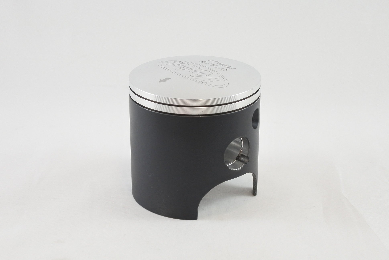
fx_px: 551
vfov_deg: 26.5
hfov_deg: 38.9
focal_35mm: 51
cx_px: 194
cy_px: 130
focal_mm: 18.9
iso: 450
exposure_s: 1/125
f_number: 4.5
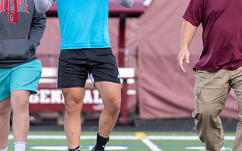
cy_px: 63
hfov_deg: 5.0
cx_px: 108
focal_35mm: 420
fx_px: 2770
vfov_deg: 3.1
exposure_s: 1/400
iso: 1100
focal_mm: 200
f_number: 3.5
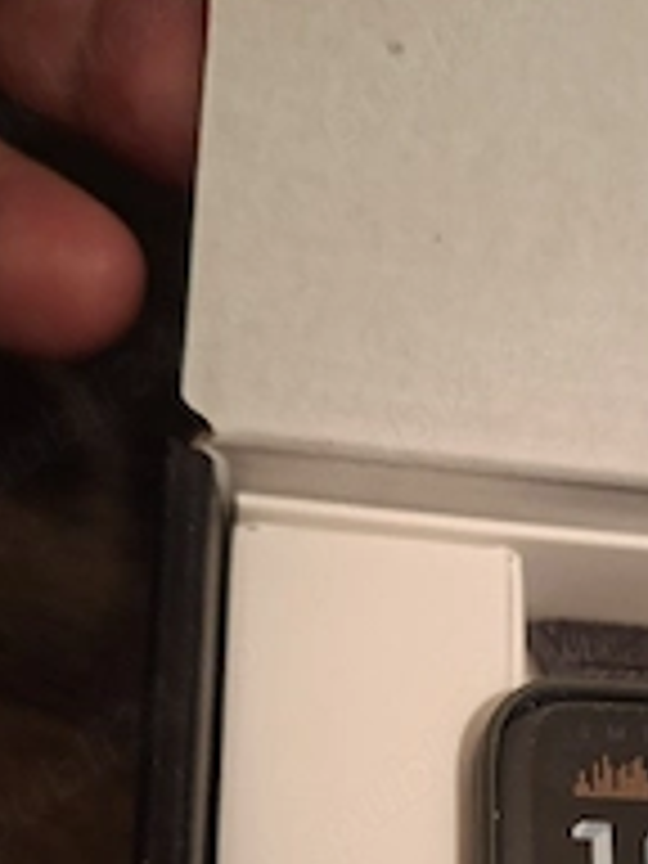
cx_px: 554
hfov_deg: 29.3
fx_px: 1198
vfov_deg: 36.8
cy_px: 796
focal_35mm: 48
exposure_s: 1/24
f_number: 1.8
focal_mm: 5.54
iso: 400
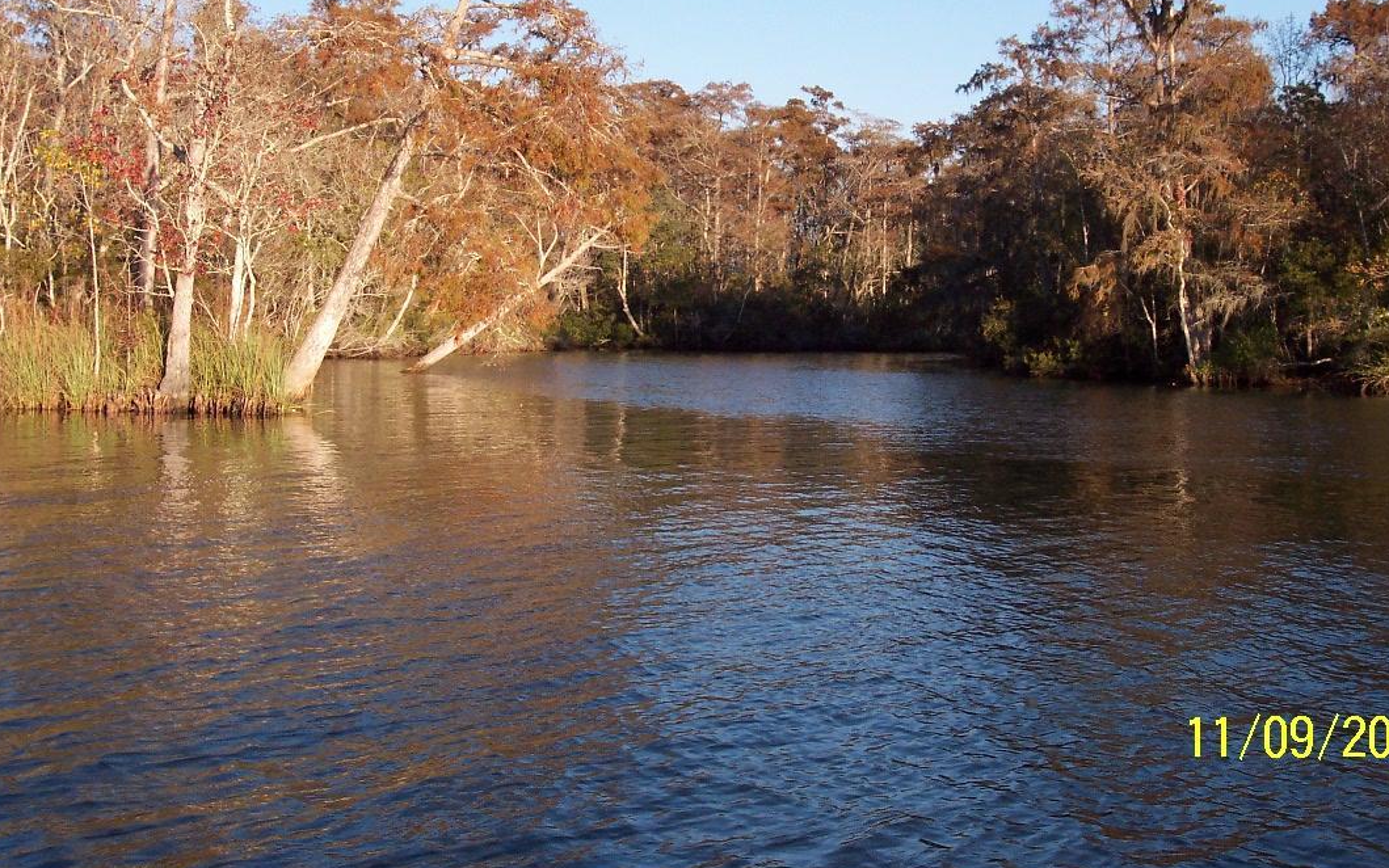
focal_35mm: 49
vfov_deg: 26.1
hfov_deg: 41.1
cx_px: 707
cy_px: 256
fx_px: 1855
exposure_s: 1/350
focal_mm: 8
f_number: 4.8
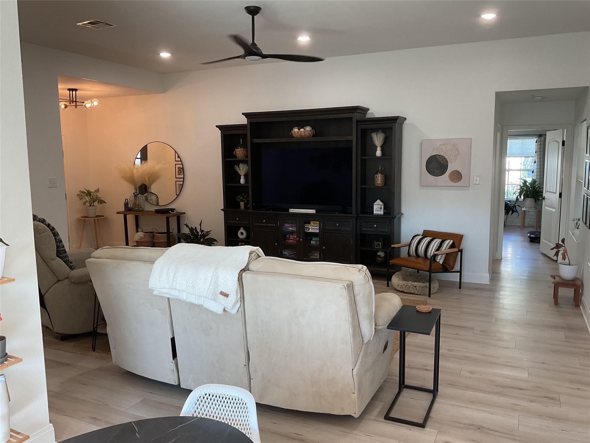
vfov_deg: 48.2
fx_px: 494
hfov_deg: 61.7
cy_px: 222
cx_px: 295
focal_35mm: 29
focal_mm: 3
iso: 40
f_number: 1.8
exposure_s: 1/60
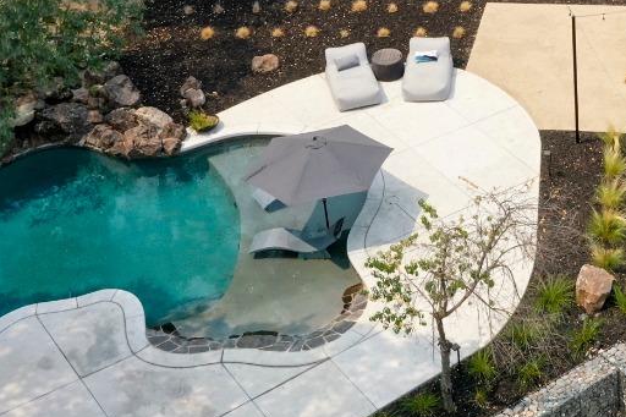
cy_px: 103
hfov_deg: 23.9
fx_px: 1425
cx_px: 603
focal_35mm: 82
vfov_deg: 16.6
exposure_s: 1/800
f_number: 7.1
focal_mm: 10.26
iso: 400
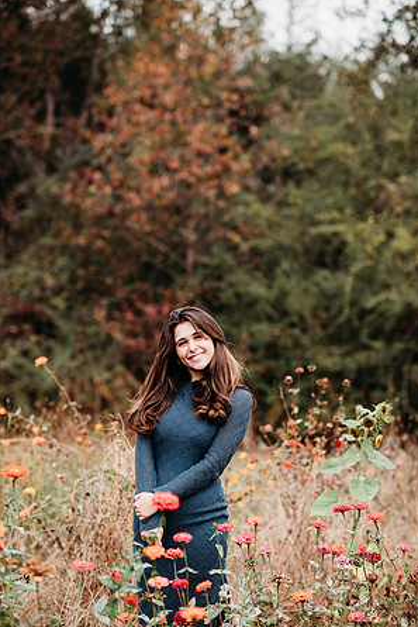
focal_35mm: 86
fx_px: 1497
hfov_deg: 15.9
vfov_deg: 23.6
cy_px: 313
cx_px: 210
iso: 100
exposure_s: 1/500
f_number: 2.2
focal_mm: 85
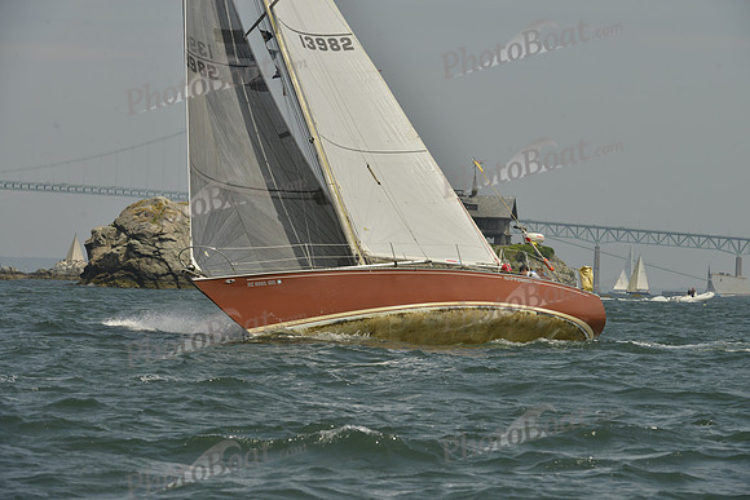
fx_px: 4167
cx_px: 375
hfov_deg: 10.3
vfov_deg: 6.9
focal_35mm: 200
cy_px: 250
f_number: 11
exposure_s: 1/1000
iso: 280
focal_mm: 200
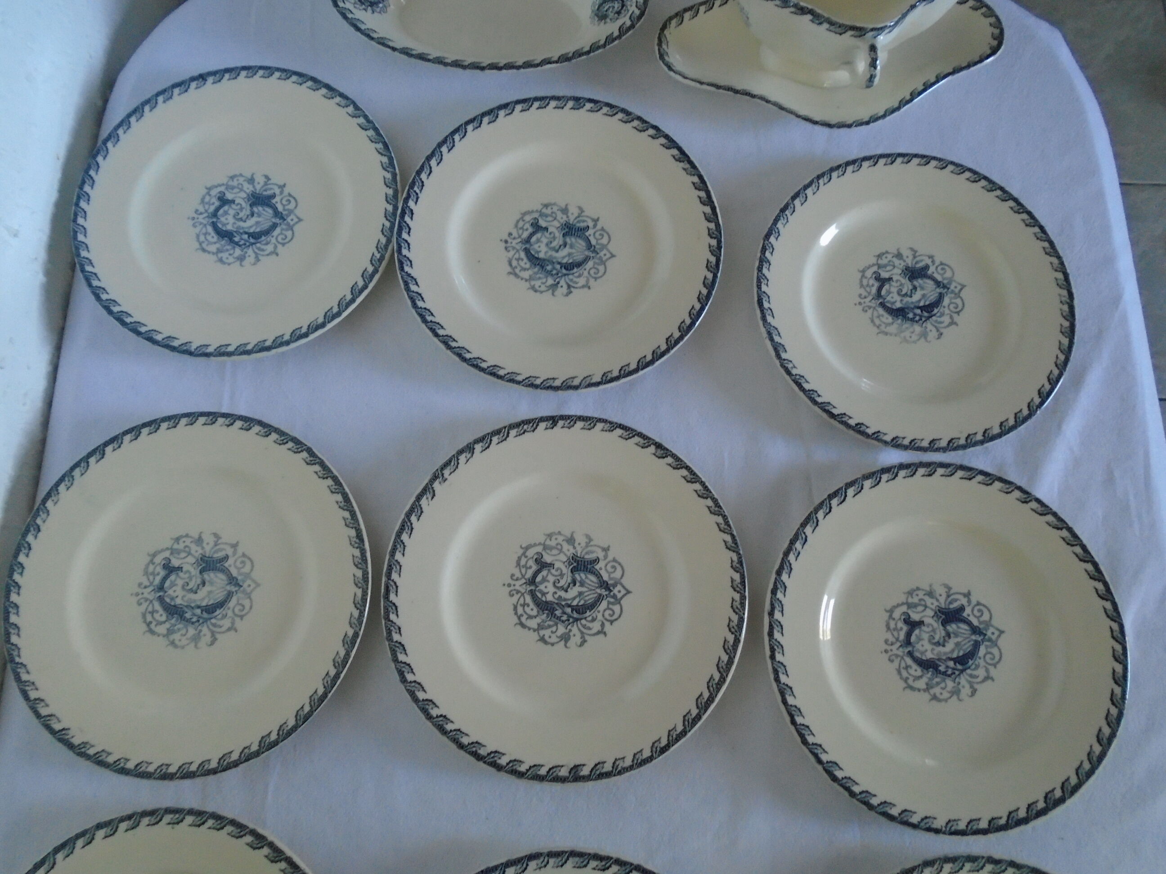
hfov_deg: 67.3
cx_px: 583
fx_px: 876
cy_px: 437
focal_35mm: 26
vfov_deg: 53.1
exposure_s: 1/30
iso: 400
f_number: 3.2
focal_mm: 4.6
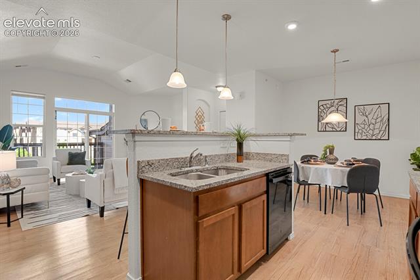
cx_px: 210
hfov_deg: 93.3
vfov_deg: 70.4
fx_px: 198
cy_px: 140
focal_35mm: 17
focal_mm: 17
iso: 250
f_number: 8
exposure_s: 3
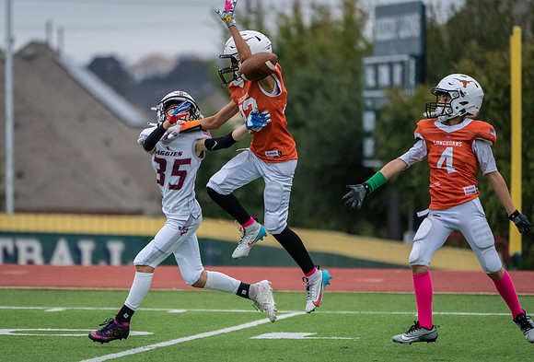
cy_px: 205
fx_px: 6846
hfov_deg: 4.5
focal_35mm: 459
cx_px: 226
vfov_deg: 3.0
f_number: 5.6
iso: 4000
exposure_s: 1/1000
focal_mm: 400
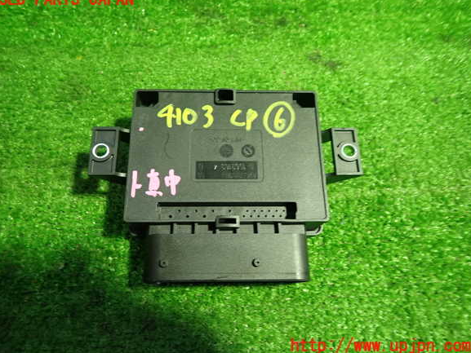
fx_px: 354
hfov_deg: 67.3
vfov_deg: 53.1
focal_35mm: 26
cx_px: 230
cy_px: 173
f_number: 2
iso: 320
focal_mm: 4.5
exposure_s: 1/30
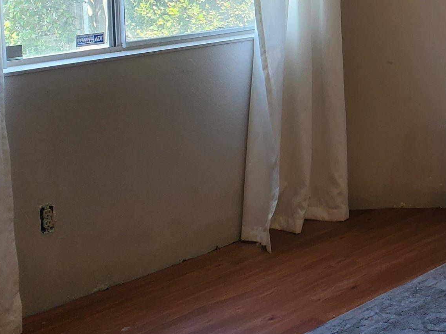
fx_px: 902
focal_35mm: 70
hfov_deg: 27.0
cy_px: 25
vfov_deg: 20.5
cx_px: 382
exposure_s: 1/120
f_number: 2.4
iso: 160
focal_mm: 4.3
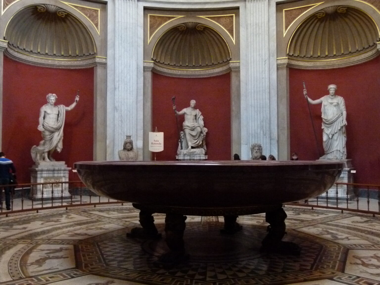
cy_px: 142
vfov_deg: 44.2
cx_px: 190
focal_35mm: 32
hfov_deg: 56.8
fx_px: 351
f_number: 3
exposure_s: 1/15
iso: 800
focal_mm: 5.7
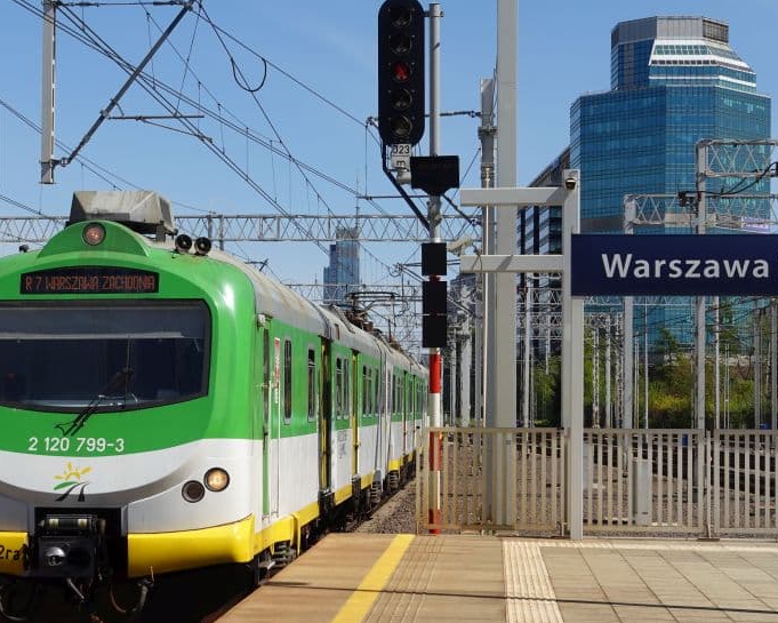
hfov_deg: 23.5
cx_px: 272
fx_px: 1865
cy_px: 383
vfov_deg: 18.9
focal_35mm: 81
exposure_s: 1/640
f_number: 5.6
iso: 125
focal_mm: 18.4
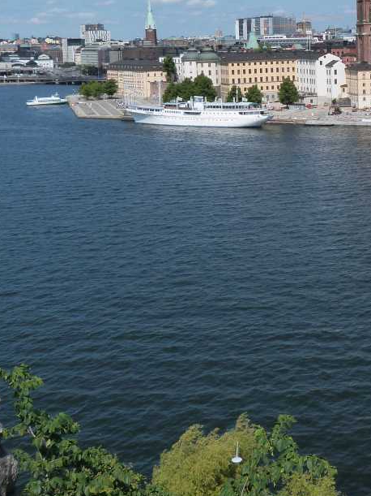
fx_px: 815
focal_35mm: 57
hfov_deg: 24.6
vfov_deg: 33.2
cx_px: 359
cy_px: 135
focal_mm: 5.1
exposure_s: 1/800
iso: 160
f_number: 5.6
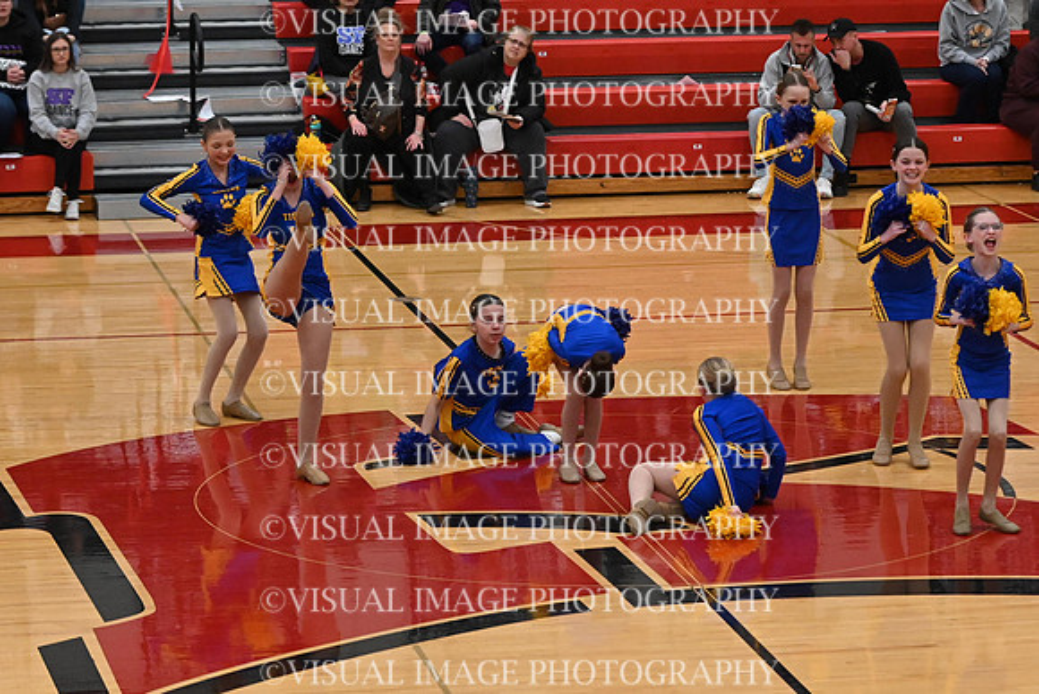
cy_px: 347
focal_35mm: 138
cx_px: 520
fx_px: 3984
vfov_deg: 9.9
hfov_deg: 14.9
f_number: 4
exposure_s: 1/400
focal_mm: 92
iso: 6400
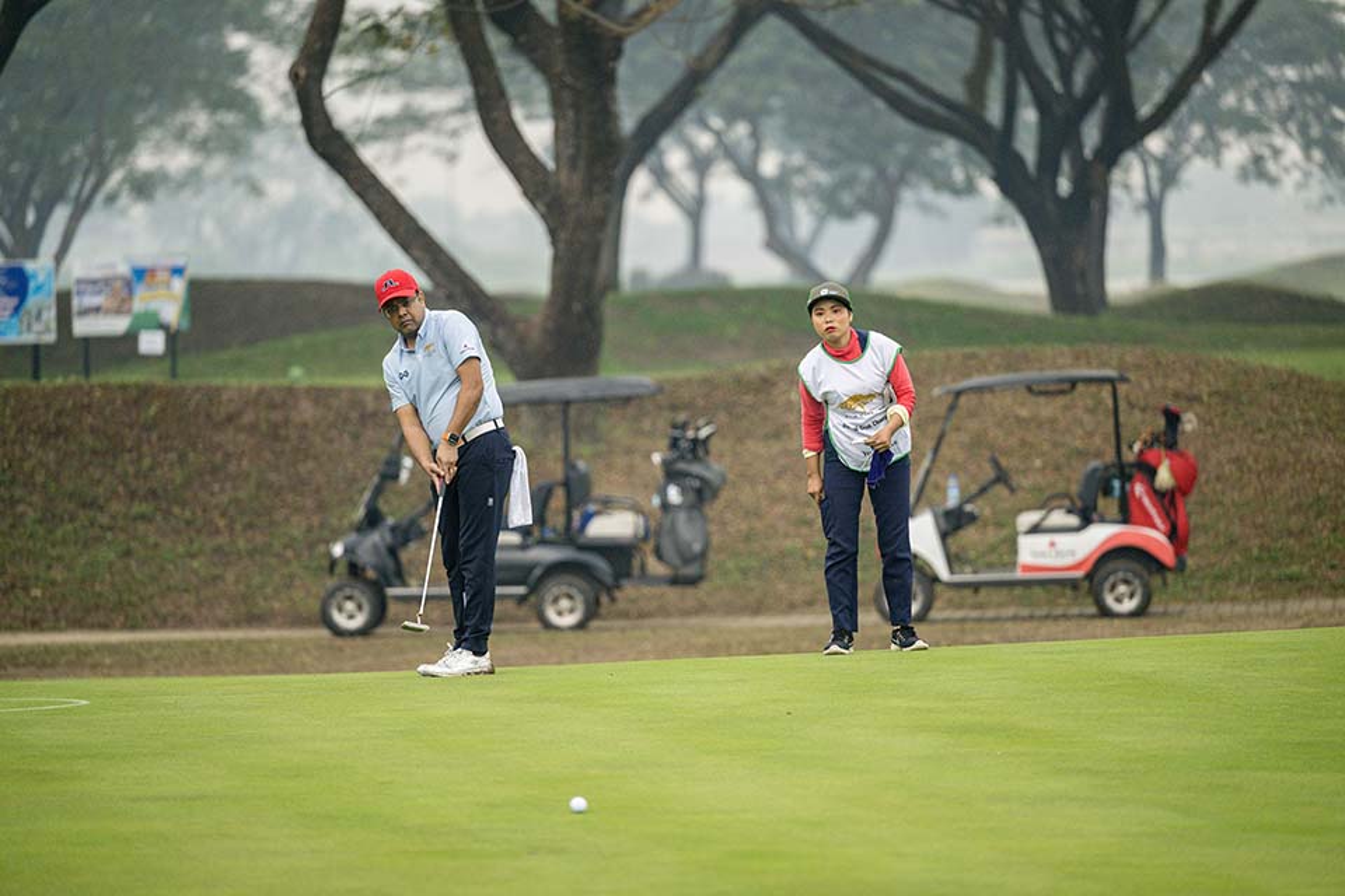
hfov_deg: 10.3
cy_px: 448
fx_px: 7472
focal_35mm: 200
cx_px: 672
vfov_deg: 6.9
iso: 2200
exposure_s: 1/3200
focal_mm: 200
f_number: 2.8
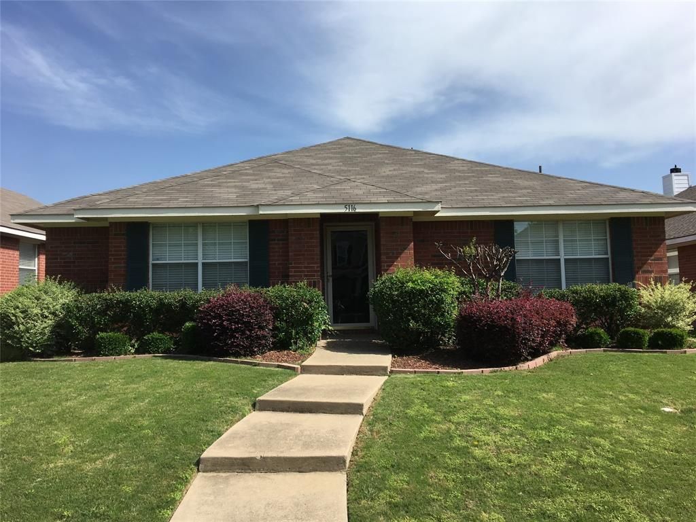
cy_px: 261
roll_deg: +0.2
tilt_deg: +5.4
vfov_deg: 48.2
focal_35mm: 29
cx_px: 348
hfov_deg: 61.7
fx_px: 583
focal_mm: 4.15
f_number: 2.2
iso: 25
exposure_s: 1/1399
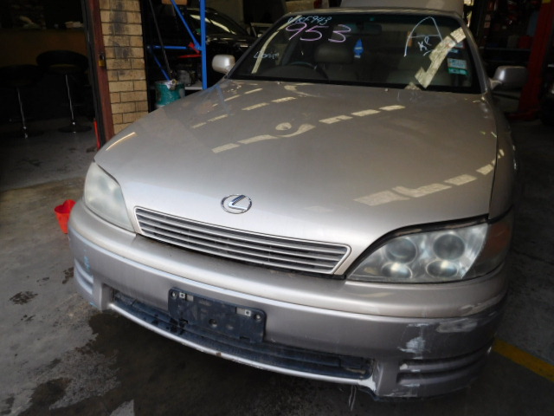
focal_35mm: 25
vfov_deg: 54.9
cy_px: 208
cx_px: 277
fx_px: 400
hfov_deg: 69.4
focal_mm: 4.5
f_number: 3.4
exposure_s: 1/200
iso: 125
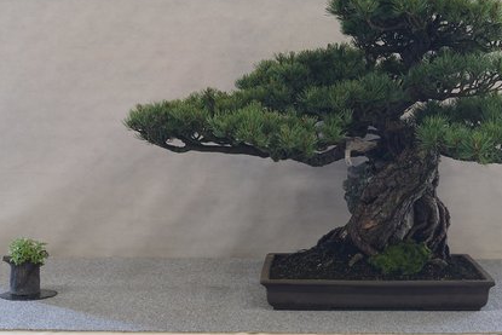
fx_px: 907
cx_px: 302
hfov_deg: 30.9
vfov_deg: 20.9
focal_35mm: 65
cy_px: 148
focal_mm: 30
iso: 320
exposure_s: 1/1.25
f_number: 16
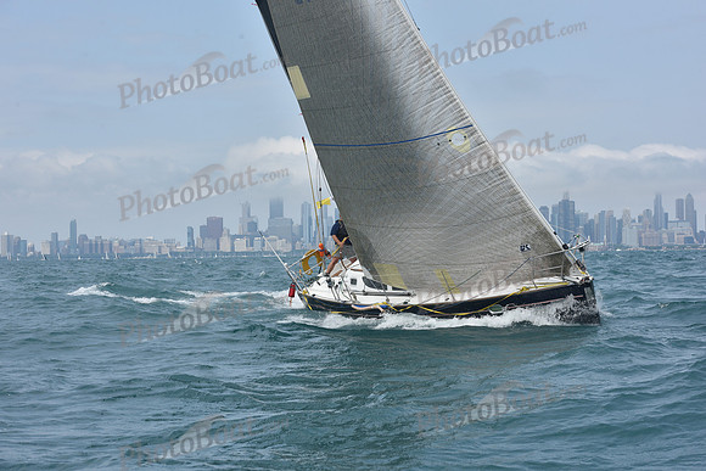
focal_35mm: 70
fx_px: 1373
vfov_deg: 19.5
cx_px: 353
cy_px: 236
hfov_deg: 28.8
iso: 250
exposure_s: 1/800
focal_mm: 70
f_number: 10
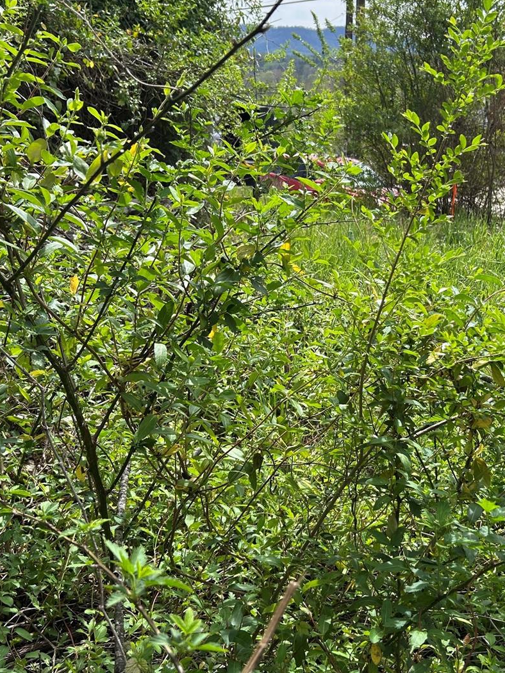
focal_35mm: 38
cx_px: 331
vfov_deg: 49.0
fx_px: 739
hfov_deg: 37.4
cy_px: 325
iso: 50
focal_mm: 5.7
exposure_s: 1/1377
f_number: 1.5
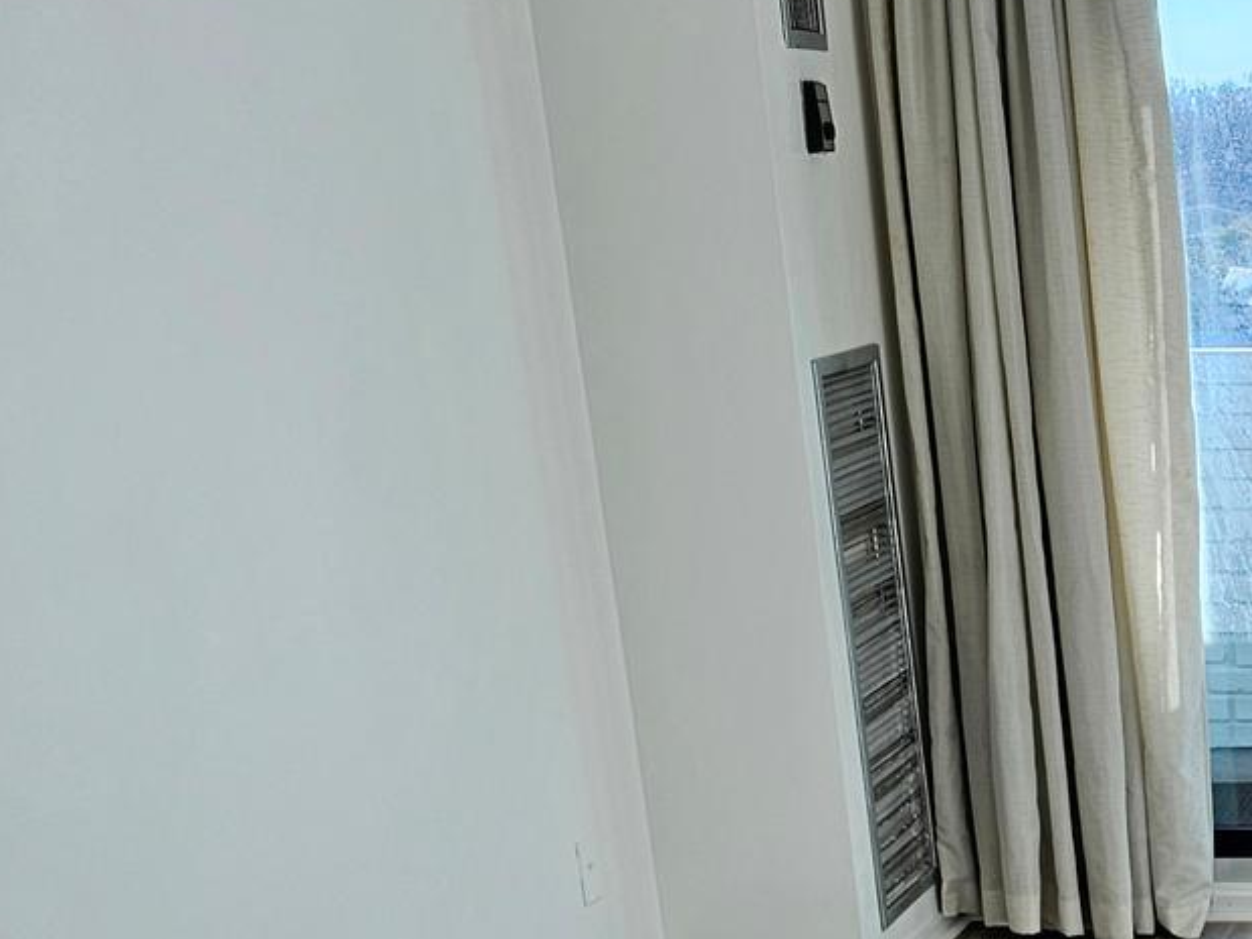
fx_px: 2749
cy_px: 1133
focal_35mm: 76
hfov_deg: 22.5
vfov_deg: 18.4
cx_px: 1690
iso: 32
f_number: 1.7
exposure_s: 1/182
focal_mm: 6.3
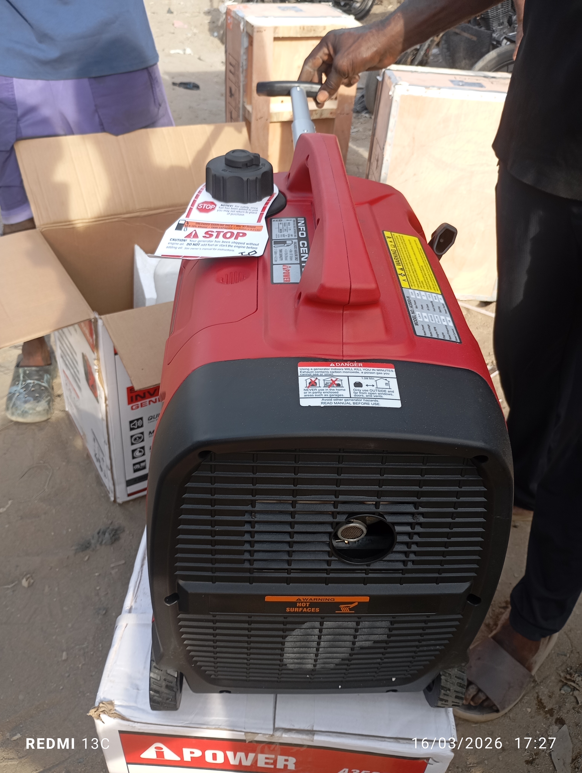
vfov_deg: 63.4
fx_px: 626
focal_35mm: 28
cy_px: 386
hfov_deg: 49.9
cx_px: 291
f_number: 1.8
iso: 103
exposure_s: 1/132
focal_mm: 4.27
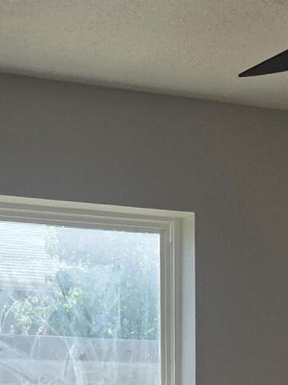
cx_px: 234
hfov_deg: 14.8
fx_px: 1100
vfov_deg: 17.4
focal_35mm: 99
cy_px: 617
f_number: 1.8
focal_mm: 5.4
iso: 80
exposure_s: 1/1293
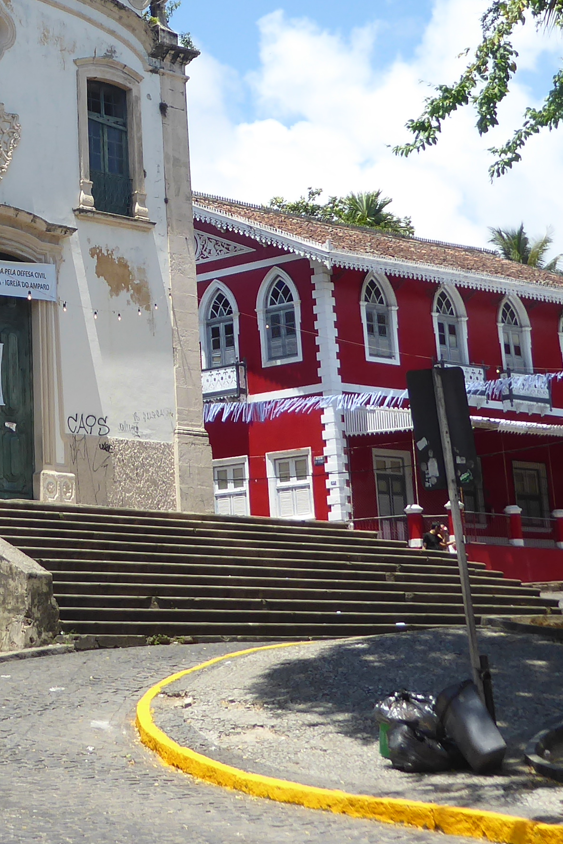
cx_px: -28
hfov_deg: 16.6
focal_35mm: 80
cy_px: 145
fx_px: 1876
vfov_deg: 24.9
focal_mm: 5.8
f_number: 3.6
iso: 80
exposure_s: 1/640
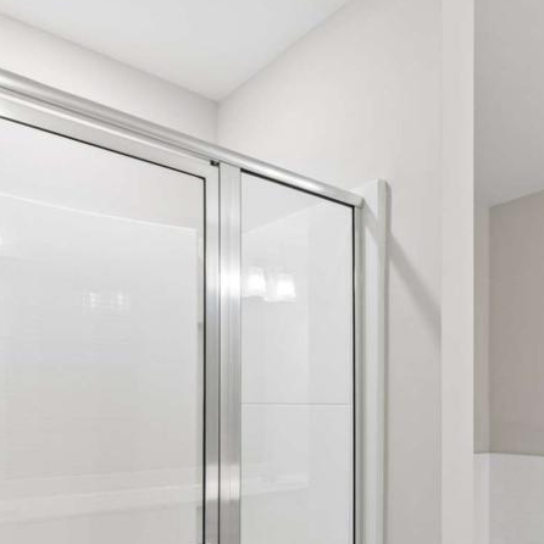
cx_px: 413
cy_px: 412
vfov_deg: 49.0
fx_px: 569
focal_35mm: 32
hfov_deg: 48.9
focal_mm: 14
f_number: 8
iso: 400
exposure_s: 1/20
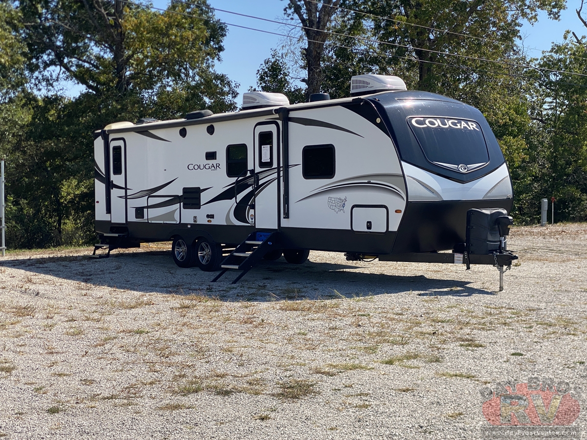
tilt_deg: -3.1
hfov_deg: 36.8
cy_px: 220
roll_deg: -0.5
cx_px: 294
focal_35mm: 52
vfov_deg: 28.0
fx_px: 882
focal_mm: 6
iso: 20
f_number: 2
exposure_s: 1/1497
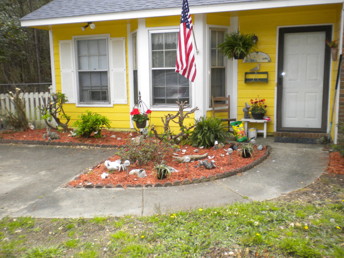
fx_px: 348
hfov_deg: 52.6
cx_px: 172
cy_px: 129
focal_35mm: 35
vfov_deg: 40.7
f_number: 4.6
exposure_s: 1/200
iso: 113
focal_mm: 6.3
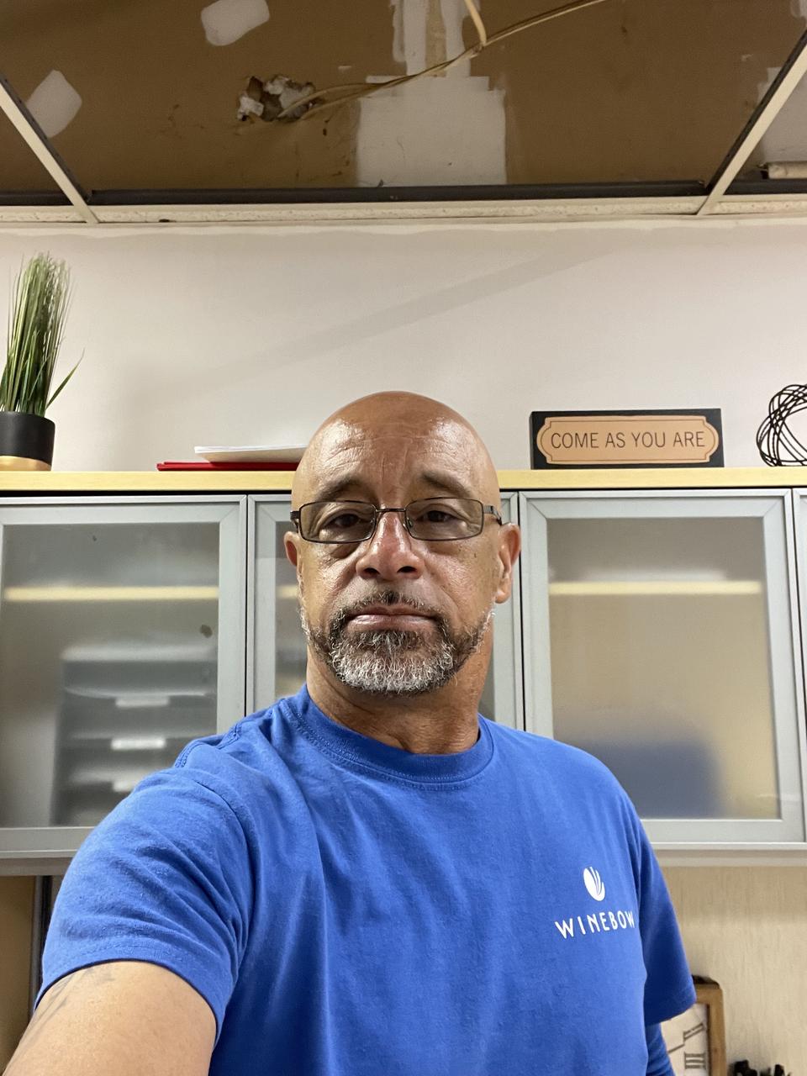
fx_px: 933
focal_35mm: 30
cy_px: 538
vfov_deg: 60.0
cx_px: 404
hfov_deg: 46.8
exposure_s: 1/40
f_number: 2.2
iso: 320
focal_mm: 2.71
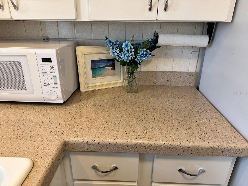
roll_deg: +0.1
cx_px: 124
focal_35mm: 24
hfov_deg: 71.6
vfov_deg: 56.8
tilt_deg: -22.0
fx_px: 172
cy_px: 93
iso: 200
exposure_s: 1/120
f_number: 1.78
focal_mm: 6.76
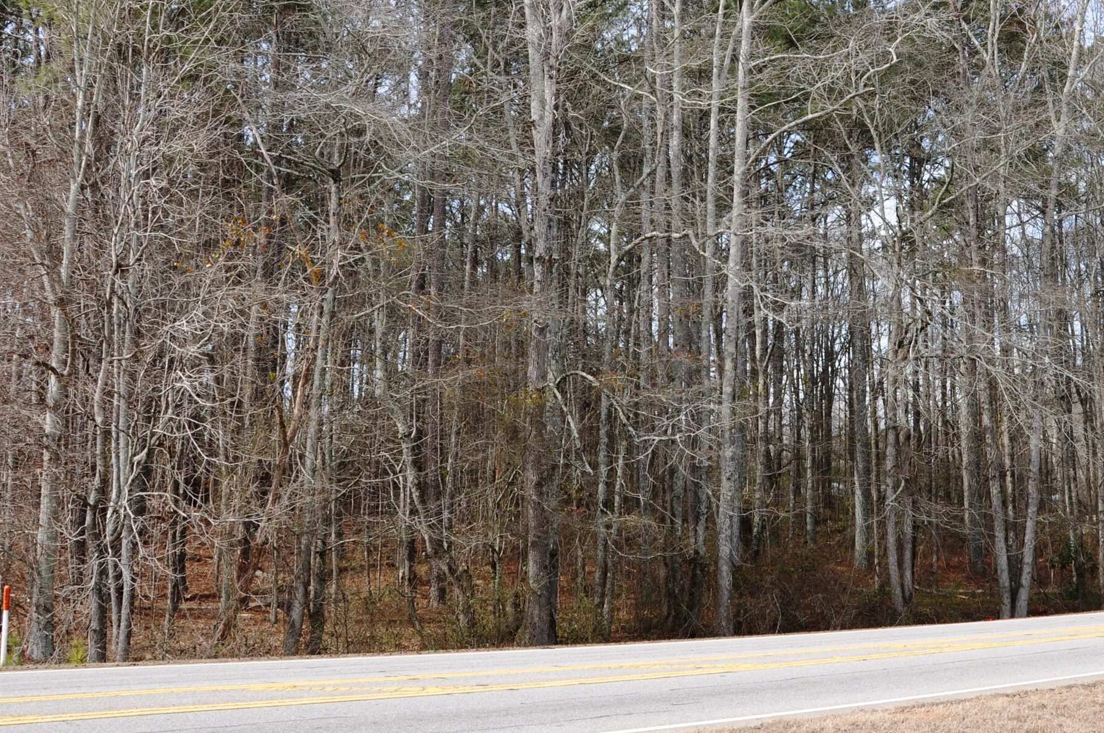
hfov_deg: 41.7
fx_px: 1409
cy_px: 209
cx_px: 810
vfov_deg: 28.8
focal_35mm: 46
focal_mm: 18
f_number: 8
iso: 200
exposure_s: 1/200
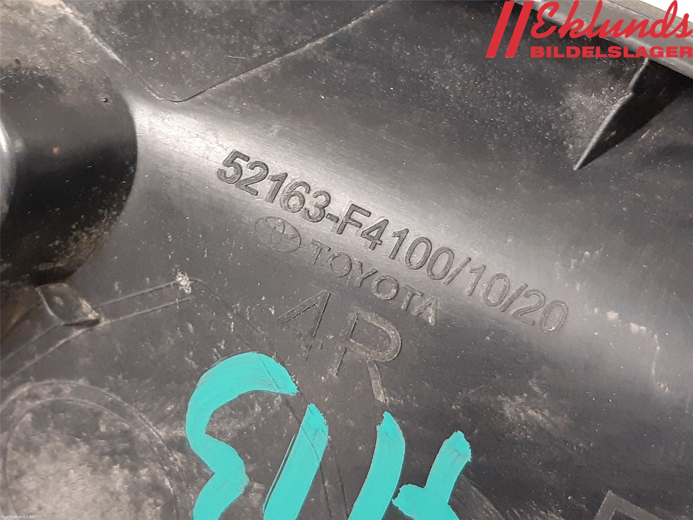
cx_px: 346
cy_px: 260
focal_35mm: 26
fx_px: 521
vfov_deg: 53.1
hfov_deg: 67.3
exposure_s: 1/25
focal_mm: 3.93
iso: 320
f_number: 1.7
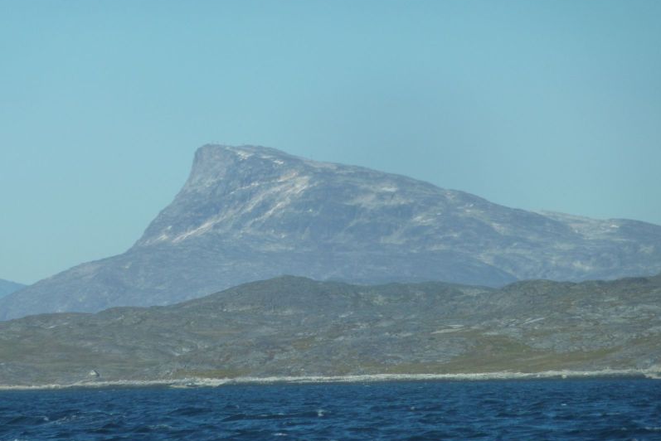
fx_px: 5749
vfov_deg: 4.4
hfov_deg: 6.6
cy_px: 236
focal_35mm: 313
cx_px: 331
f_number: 5.6
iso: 125
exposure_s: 1/640
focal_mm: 49.2
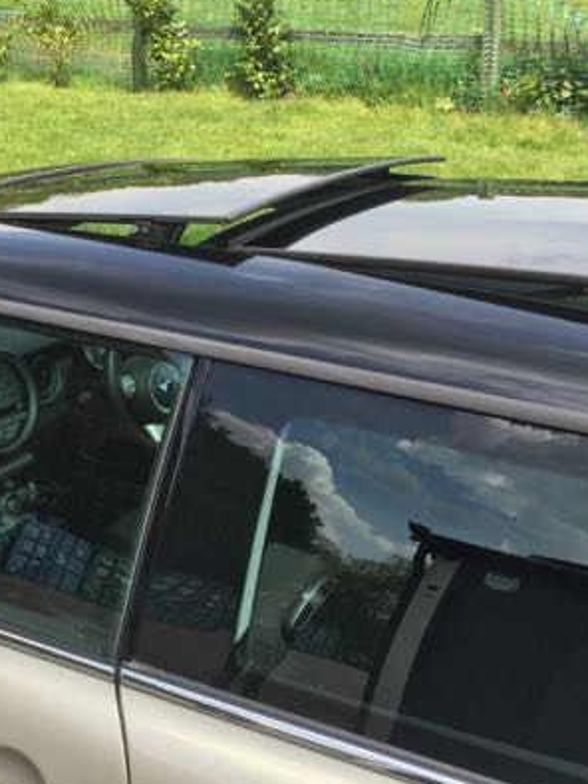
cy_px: 320
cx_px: 262
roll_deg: -3.3
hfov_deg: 30.8
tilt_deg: -17.7
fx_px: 1065
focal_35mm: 47
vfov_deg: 40.3
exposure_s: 1/860
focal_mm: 4.15
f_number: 2.2
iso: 32
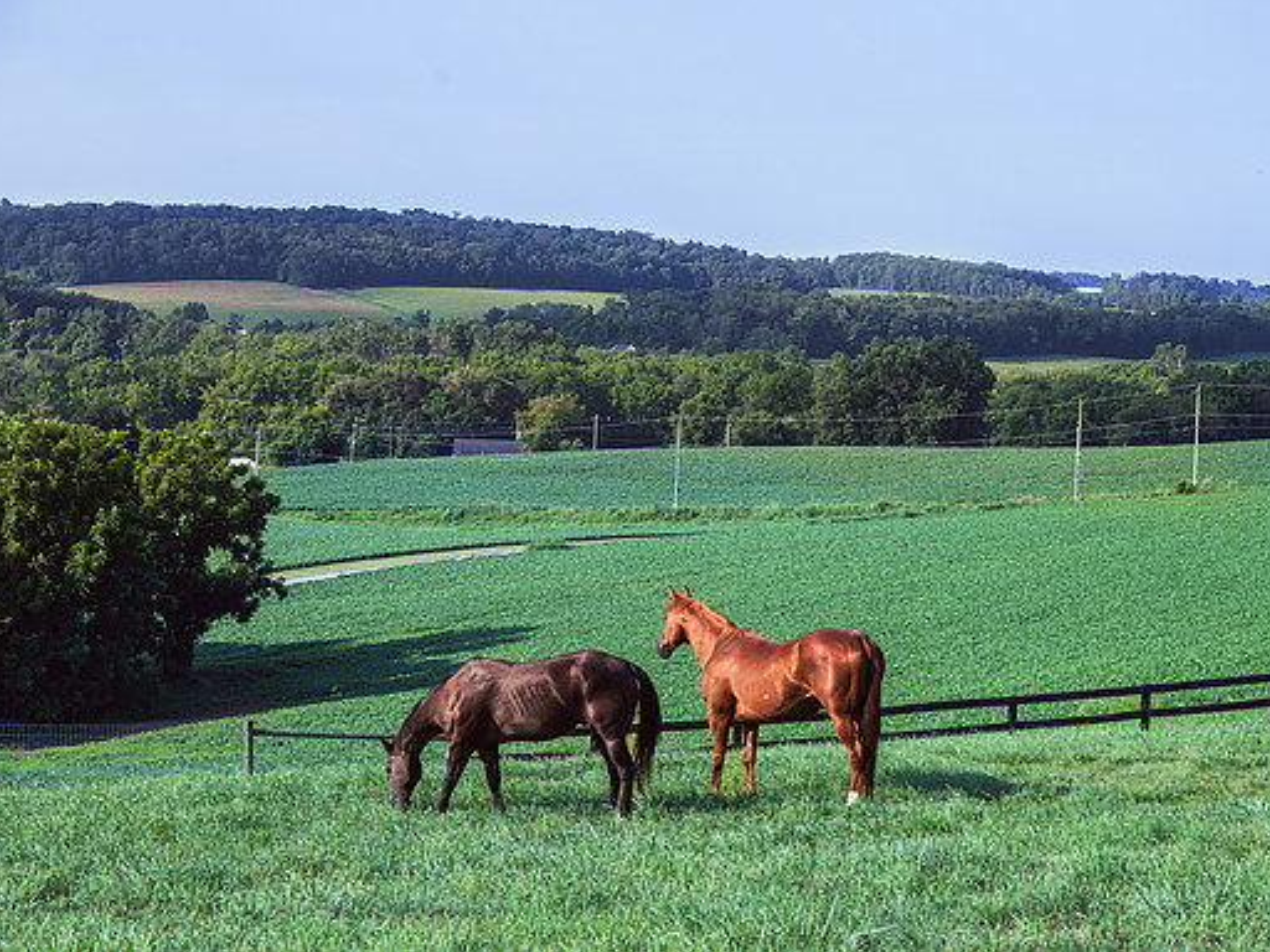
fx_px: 3119
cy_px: 475
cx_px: 662
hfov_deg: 23.0
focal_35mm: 85
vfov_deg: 17.4
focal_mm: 78
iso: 100
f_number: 5.6
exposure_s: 1/320
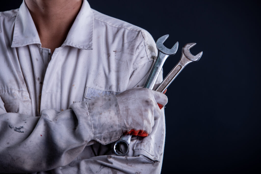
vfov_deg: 6.9
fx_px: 1450
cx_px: 130
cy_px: 87
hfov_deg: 10.3
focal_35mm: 200
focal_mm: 200
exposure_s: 1/200
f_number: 5
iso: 200
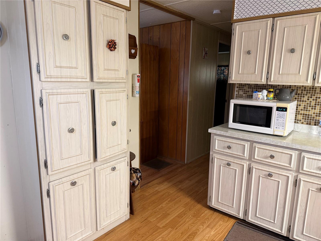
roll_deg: -1.4
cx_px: 160
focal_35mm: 24
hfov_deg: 71.6
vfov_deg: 56.8
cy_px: 120
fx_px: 223
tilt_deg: -11.0
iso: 400
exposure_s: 1/60
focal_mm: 6.76
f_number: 1.78
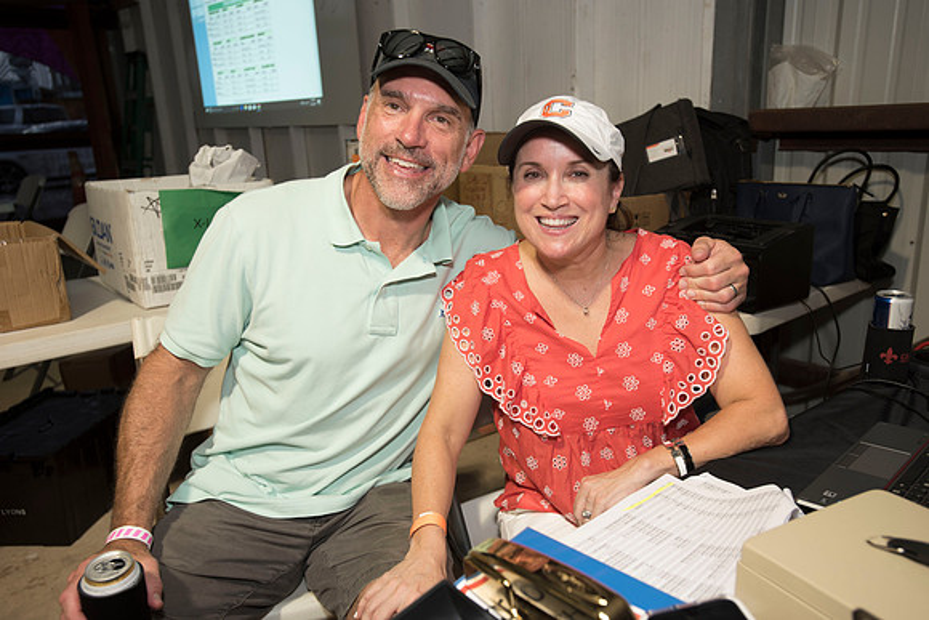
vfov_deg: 43.6
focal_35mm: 30
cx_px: 464
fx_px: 774
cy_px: 310
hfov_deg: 61.9
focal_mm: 30
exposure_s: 1/60
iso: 250
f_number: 4
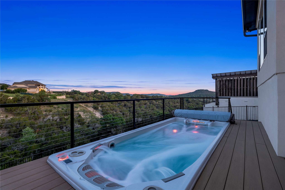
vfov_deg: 73.7
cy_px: 95
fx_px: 127
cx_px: 142
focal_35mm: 16
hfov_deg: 96.7
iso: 320
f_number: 7.1
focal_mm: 16
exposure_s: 3.2
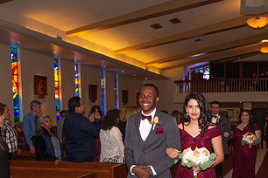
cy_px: 159
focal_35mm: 55
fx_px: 409
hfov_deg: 36.0
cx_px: 173
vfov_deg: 24.0
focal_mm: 29
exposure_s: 1/250
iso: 400
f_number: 4
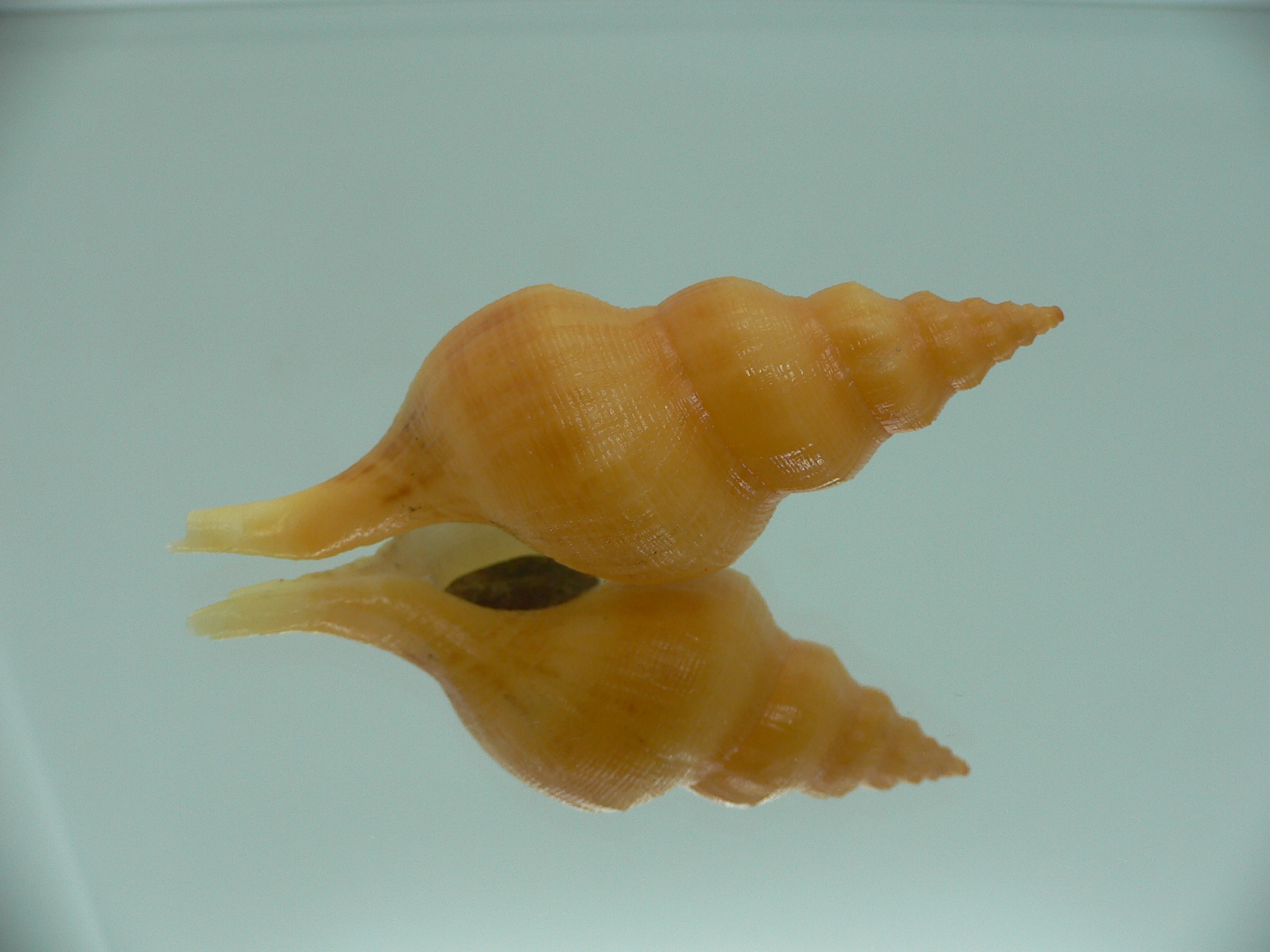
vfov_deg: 40.7
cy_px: 476
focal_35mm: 35
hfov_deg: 52.6
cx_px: 635
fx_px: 1284
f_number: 2.8
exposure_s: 1/60
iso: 80
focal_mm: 4.6
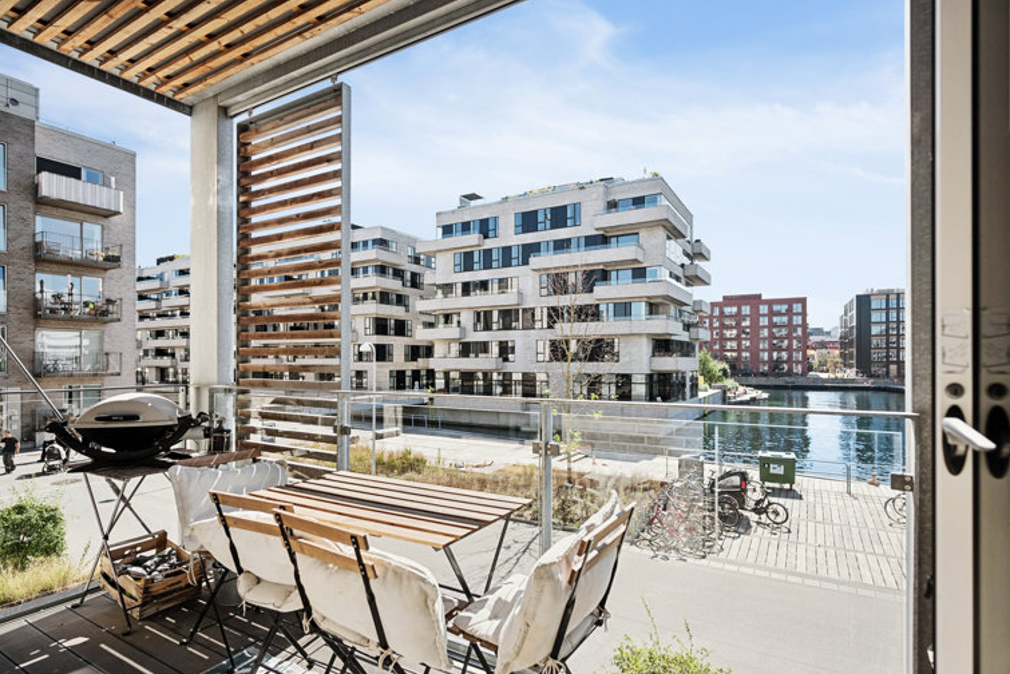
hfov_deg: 90.0
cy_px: 355
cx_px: 506
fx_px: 505
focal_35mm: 18
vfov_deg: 67.4
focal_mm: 17
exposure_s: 1/2000
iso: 400
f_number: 4
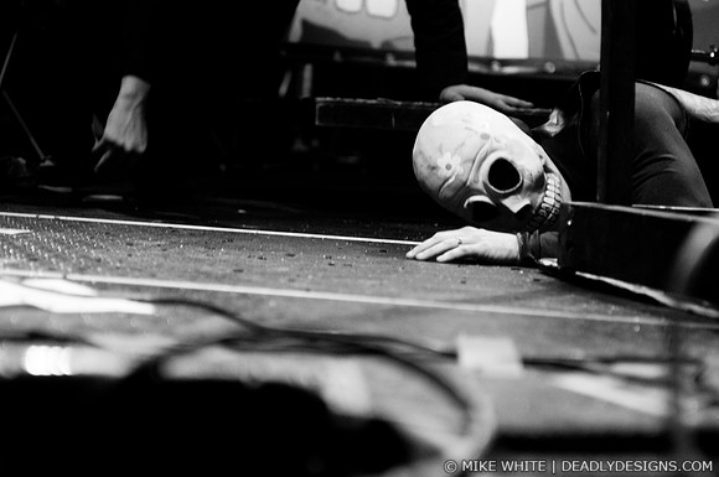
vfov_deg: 13.0
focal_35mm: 105
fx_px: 2094
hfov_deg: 19.5
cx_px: 360
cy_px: 238
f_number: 2.8
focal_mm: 70
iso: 640
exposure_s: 1/125
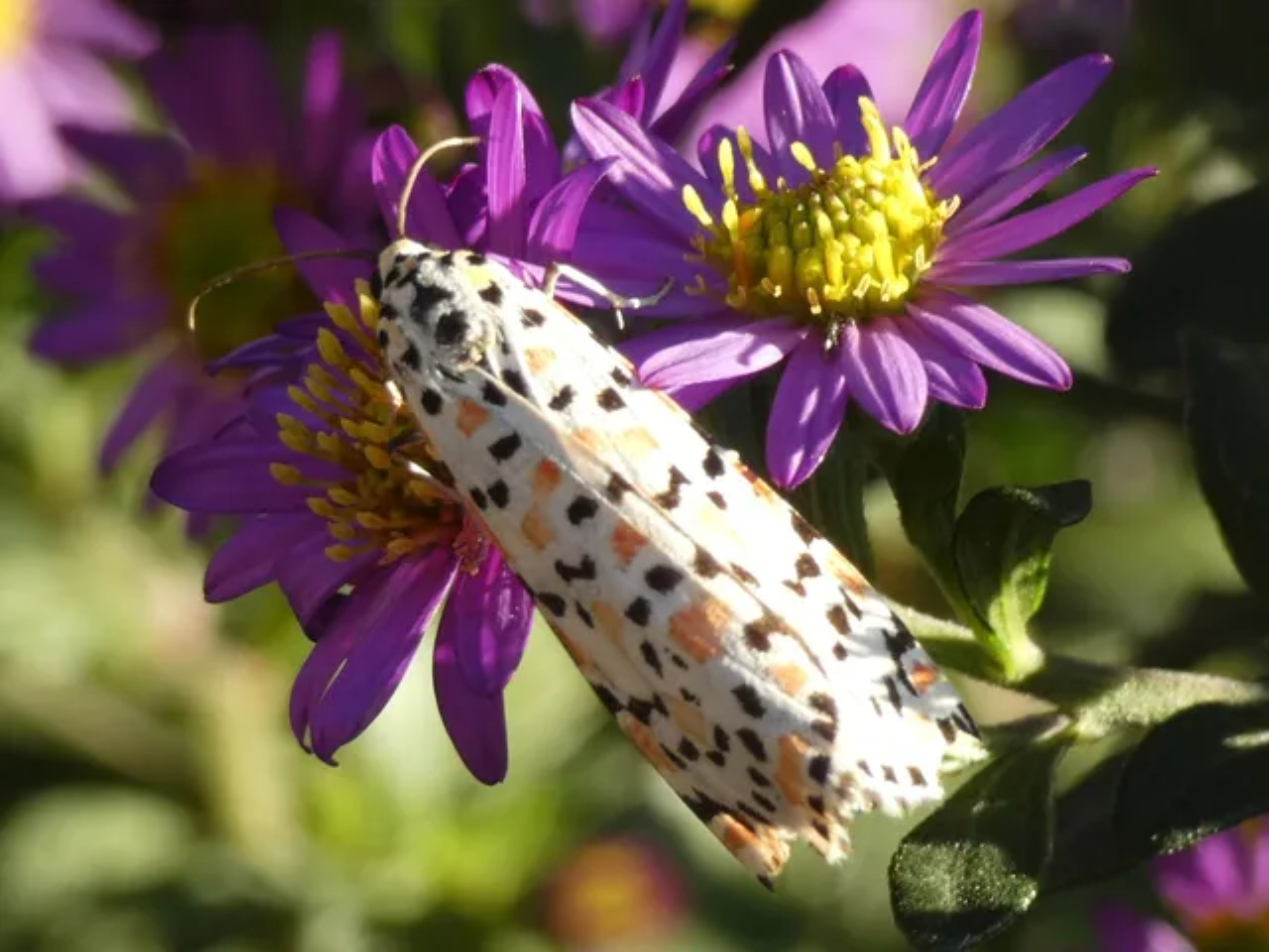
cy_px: 476
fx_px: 5865
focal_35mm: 160
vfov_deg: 9.3
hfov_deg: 12.3
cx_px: 634
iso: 125
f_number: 5.4
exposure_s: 1/80
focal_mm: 28.8
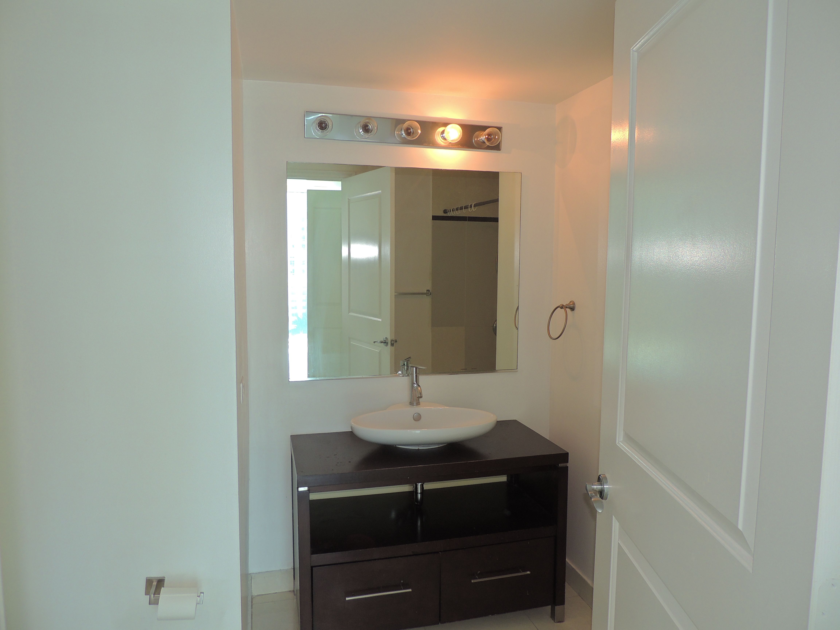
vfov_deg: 56.8
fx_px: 582
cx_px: 420
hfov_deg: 71.6
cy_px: 315
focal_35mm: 24
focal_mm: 4.3
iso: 100
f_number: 3
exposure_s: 1/40
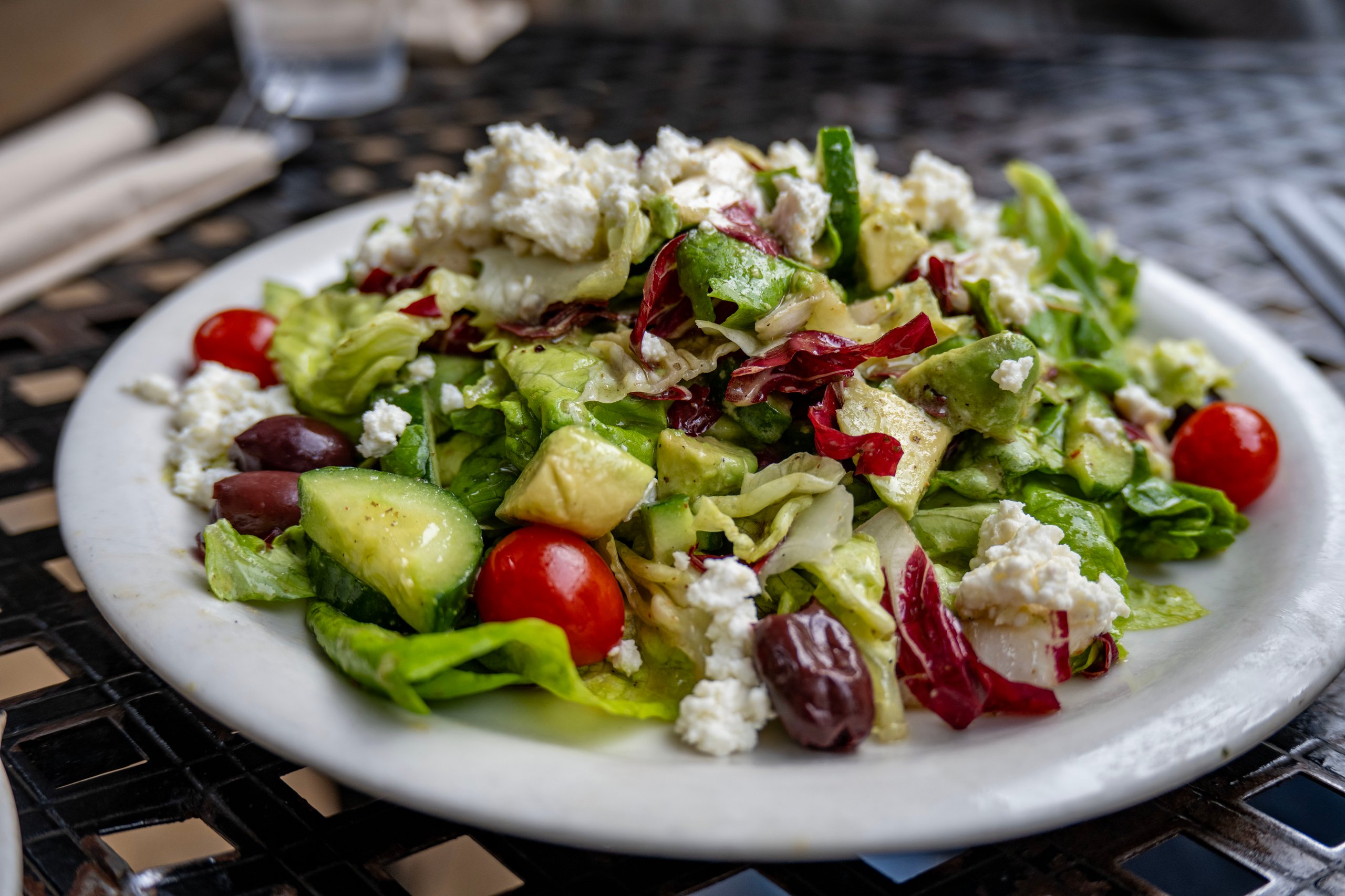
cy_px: 448
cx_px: 672
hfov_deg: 55.8
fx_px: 1270
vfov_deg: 38.9
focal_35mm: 34
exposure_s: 1/250
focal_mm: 34
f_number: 4.5
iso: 400
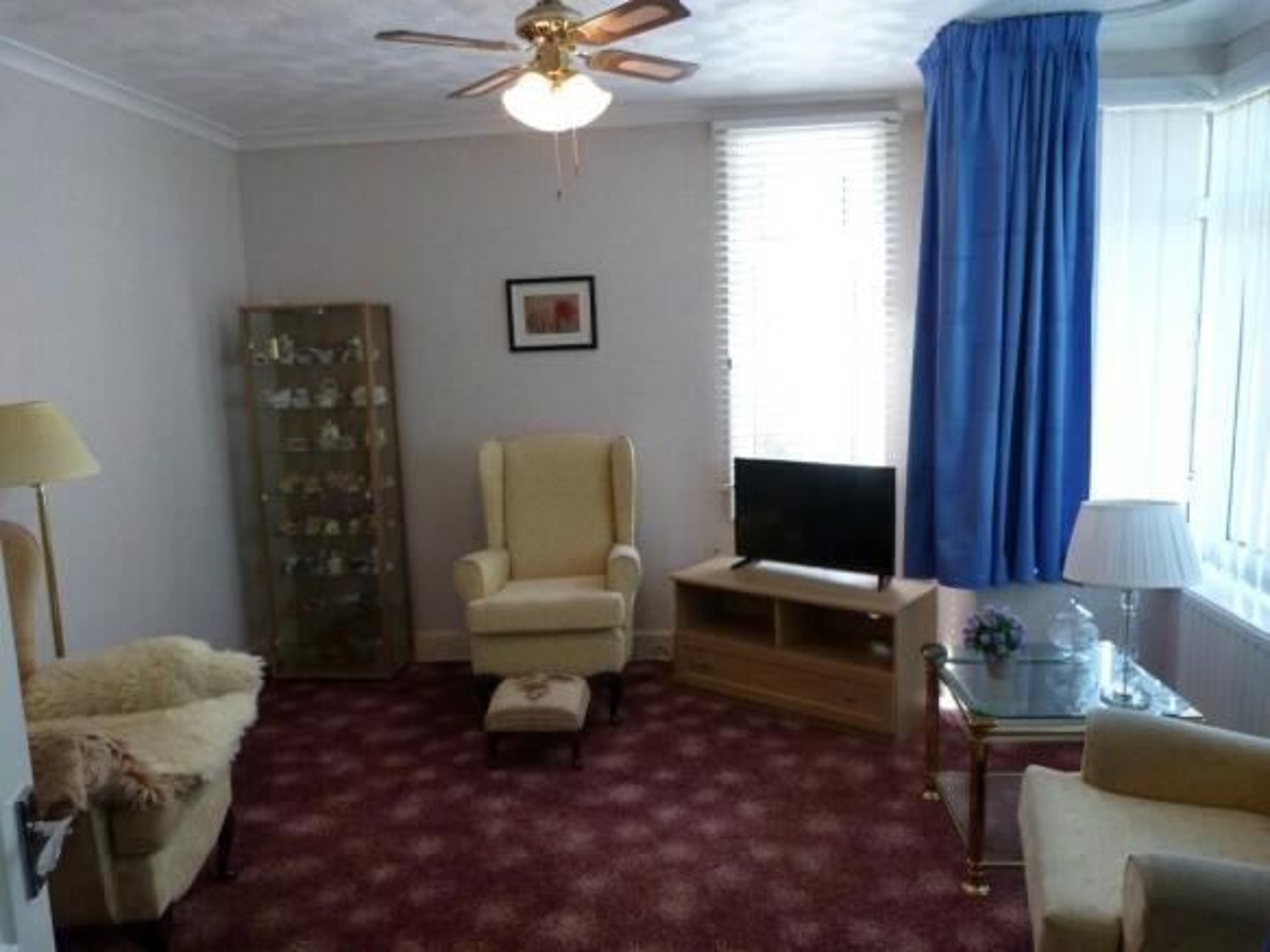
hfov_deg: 69.4
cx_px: 635
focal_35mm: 25
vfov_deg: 54.9
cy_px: 476
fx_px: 917
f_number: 2.8
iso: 200
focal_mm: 4.5
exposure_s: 1/60
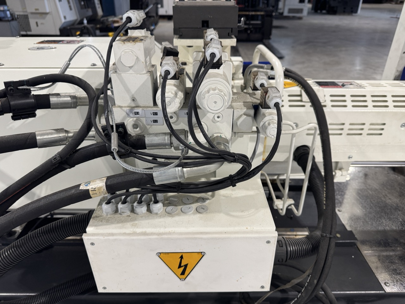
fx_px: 281
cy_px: 152
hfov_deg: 71.6
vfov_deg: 56.8
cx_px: 202
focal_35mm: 24
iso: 160
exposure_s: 1/120
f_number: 1.78
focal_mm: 6.76
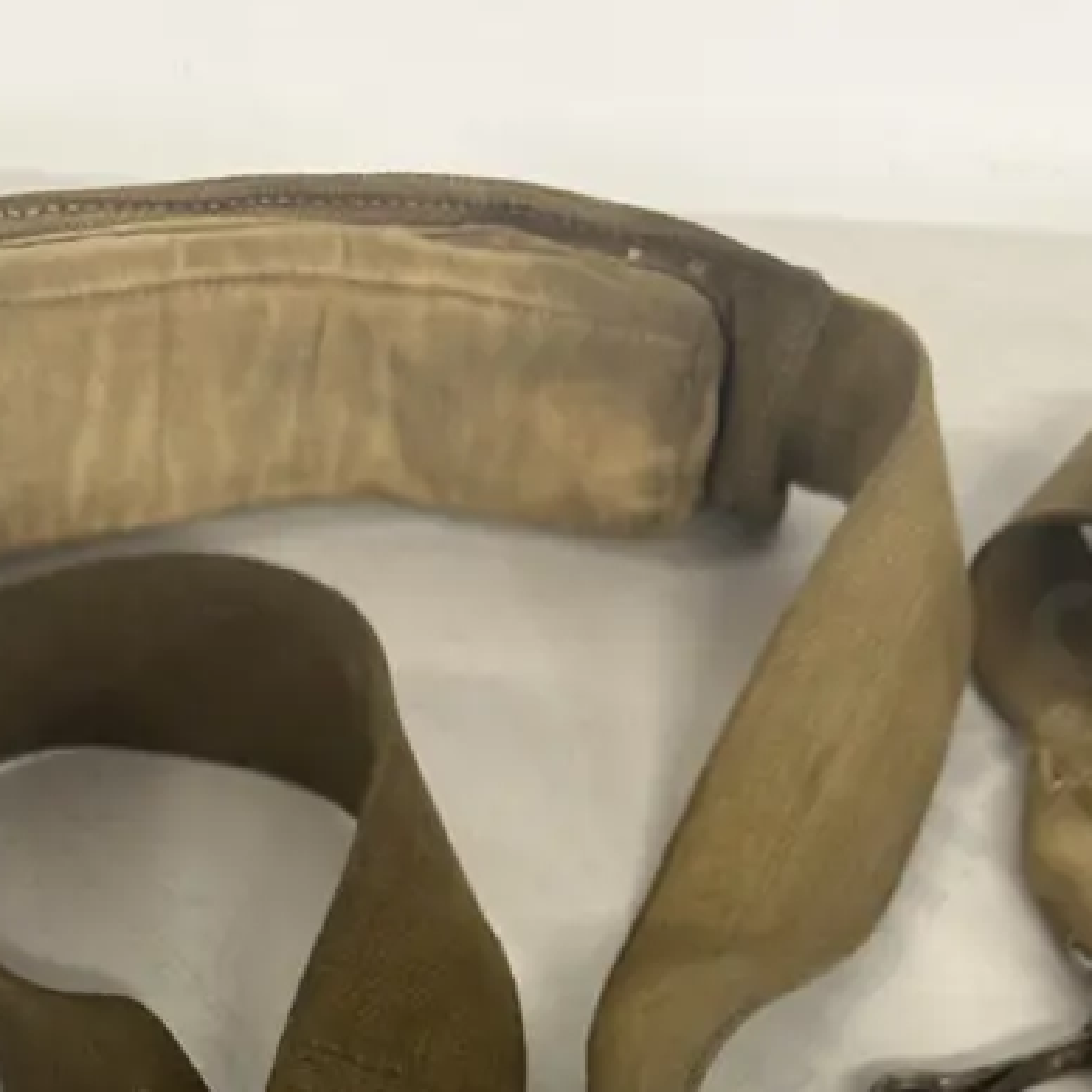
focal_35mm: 56
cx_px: 478
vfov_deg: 25.9
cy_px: 1435
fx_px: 1999
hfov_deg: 30.5
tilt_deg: -61.9
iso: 160
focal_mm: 6.86
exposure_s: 1/50
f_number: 1.78
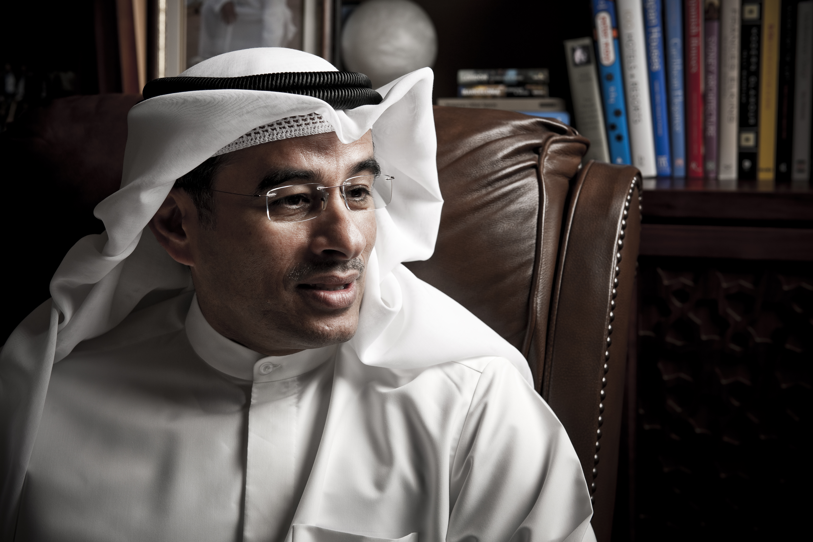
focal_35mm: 58
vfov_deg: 23.4
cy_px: 271
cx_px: 406
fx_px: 1310
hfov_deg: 34.5
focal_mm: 58
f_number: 6.3
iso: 100
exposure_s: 1/160
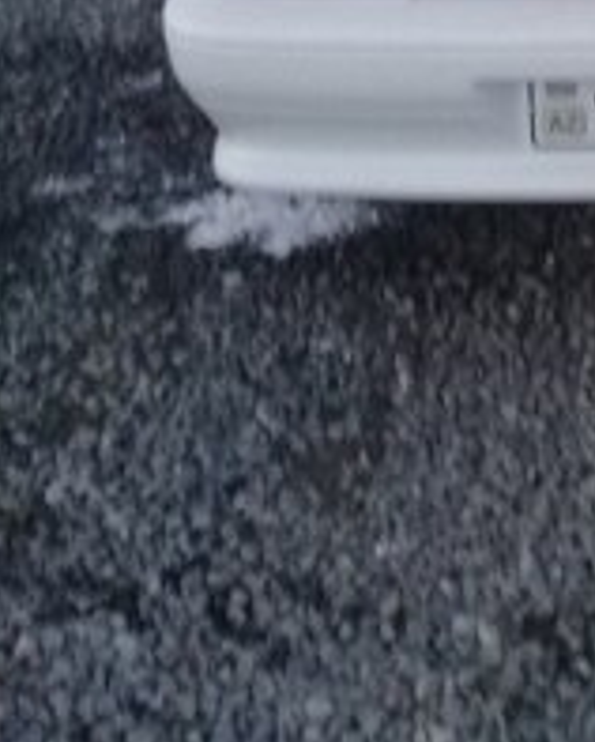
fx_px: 1670
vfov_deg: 22.7
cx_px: 682
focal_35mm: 76
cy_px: -188
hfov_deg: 19.2
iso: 250
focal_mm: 3.3
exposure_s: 1/17
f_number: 2.2
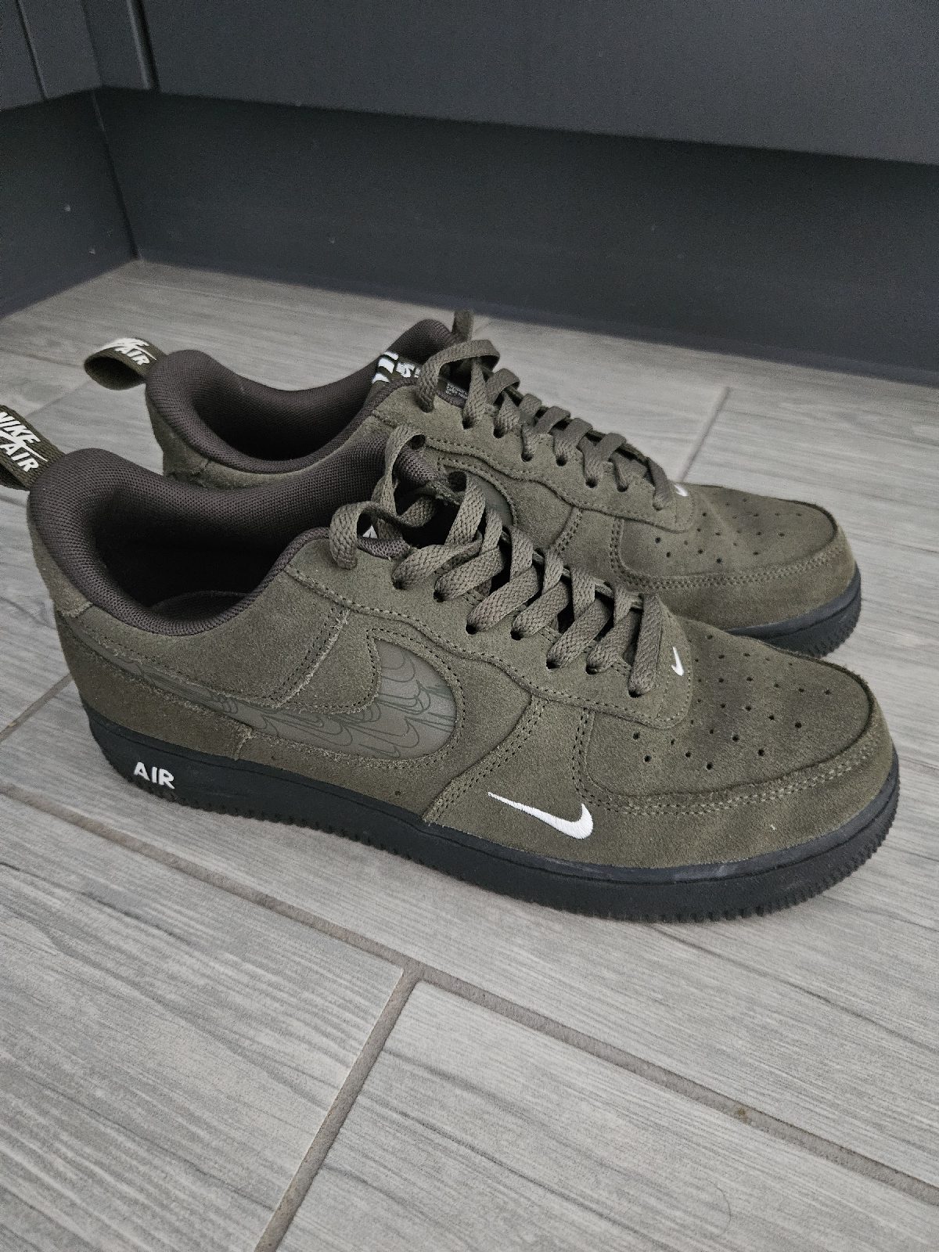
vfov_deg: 73.9
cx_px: 470
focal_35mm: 23
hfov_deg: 58.9
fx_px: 832
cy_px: 626
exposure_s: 1/20
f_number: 1.8
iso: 1250
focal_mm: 5.4
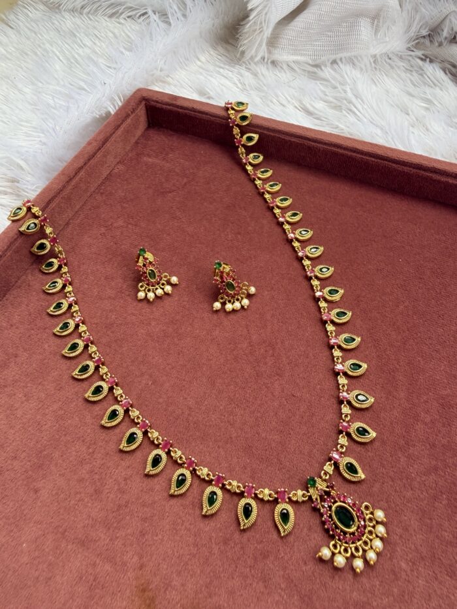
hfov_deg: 56.8
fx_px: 422
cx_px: 228
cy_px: 304
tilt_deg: -55.2
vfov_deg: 71.6
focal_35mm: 24
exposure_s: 1/121
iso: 80
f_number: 2.2
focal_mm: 2.22
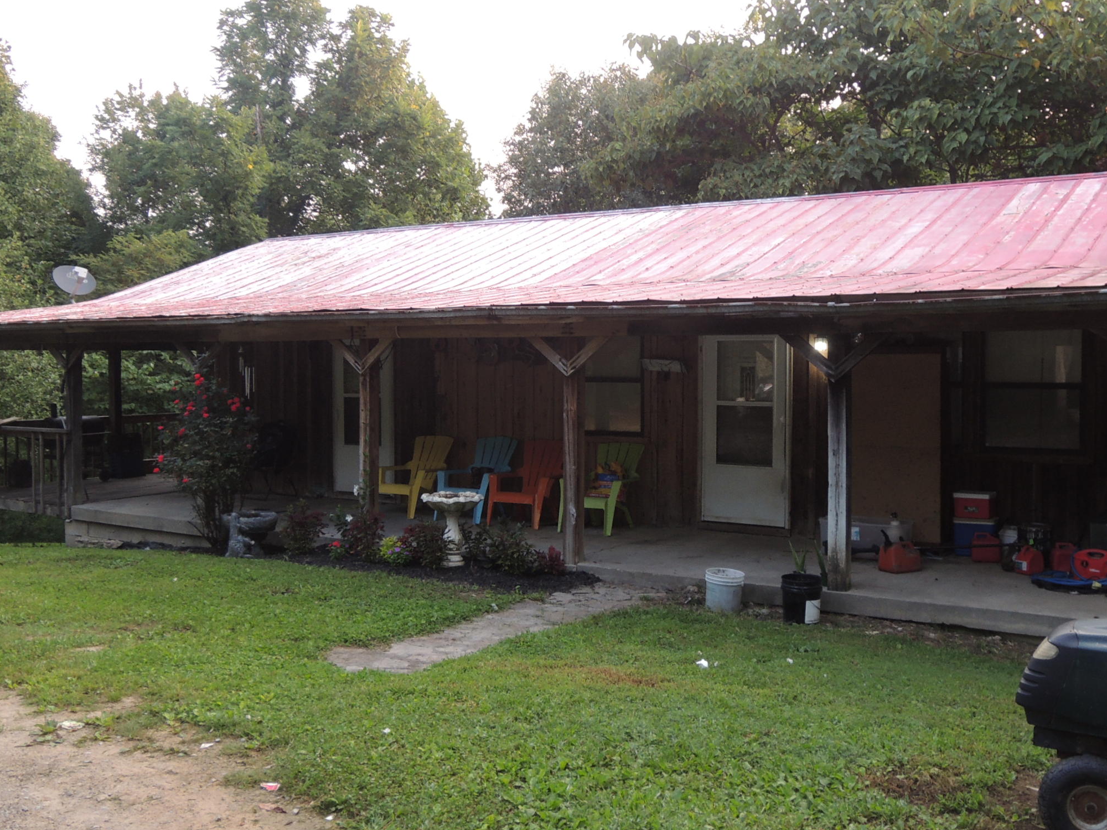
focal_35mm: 36
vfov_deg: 39.6
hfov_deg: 51.3
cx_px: 536
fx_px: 1151
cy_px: 386
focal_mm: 4.3
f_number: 2.8
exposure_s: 1/50
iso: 100
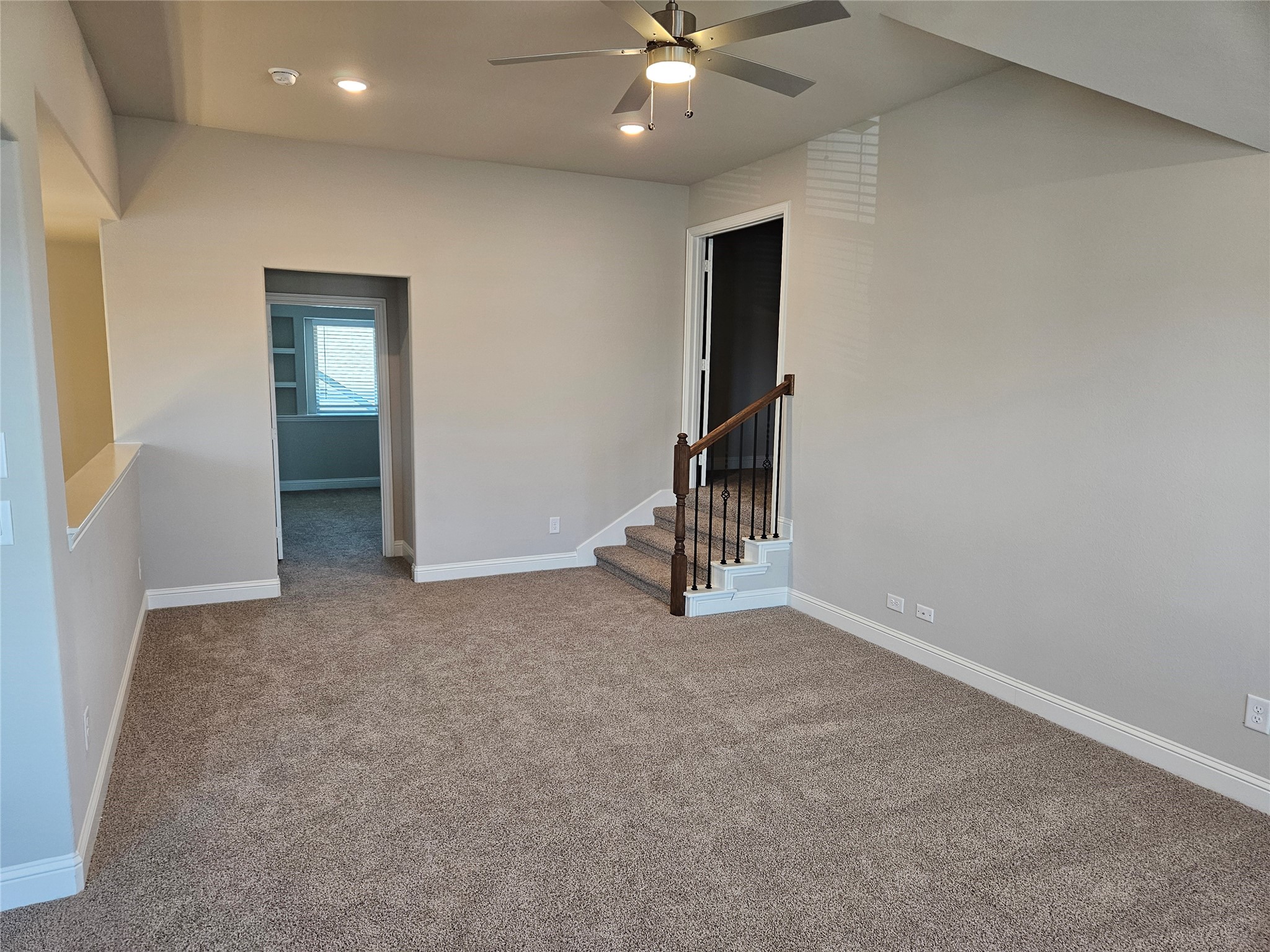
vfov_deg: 58.9
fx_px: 844
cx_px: 635
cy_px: 476
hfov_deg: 73.9
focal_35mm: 23
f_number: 1.8
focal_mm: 5.4
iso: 200
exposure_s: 1/120
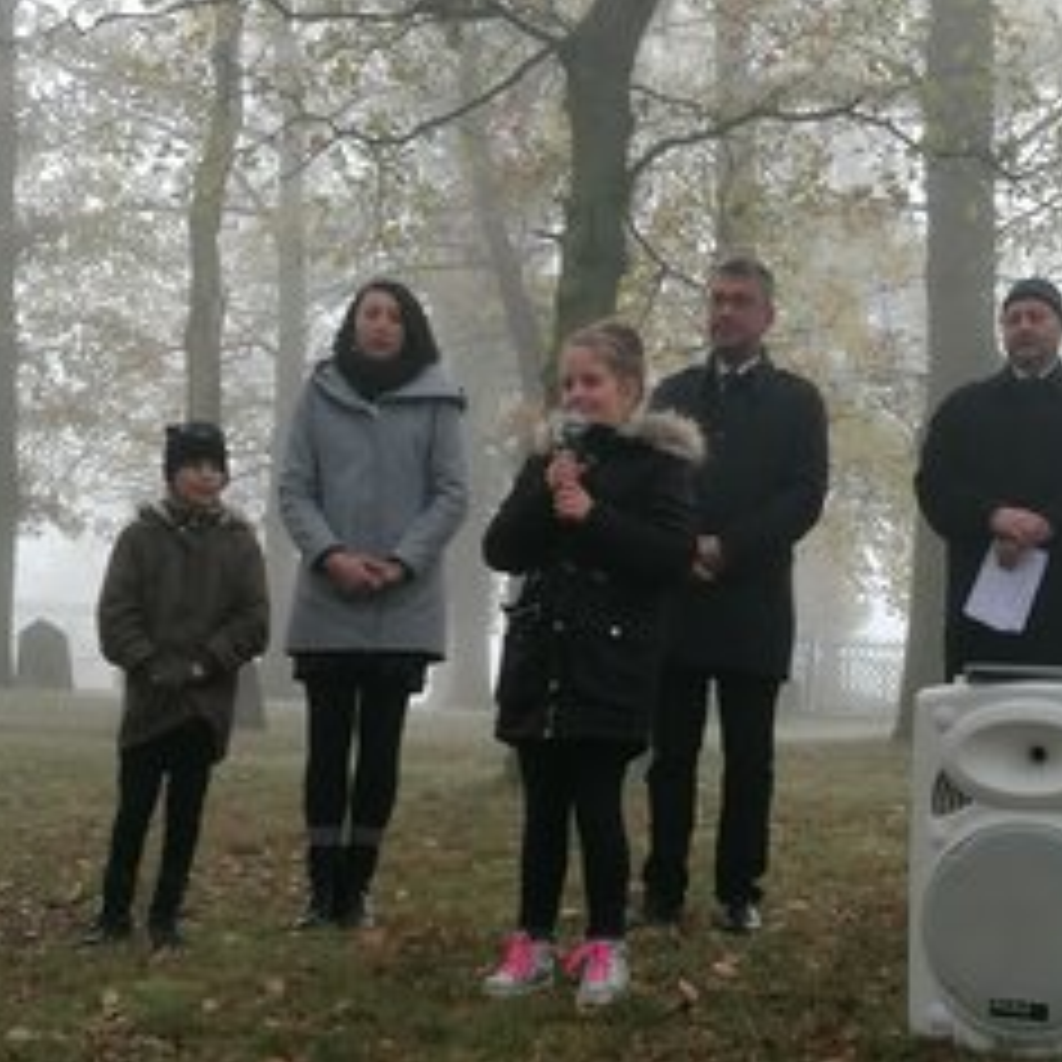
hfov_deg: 25.0
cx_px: 644
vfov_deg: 24.9
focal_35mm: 69
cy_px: 675
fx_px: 2395
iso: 50
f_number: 1.8
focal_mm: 4.75
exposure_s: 1/206
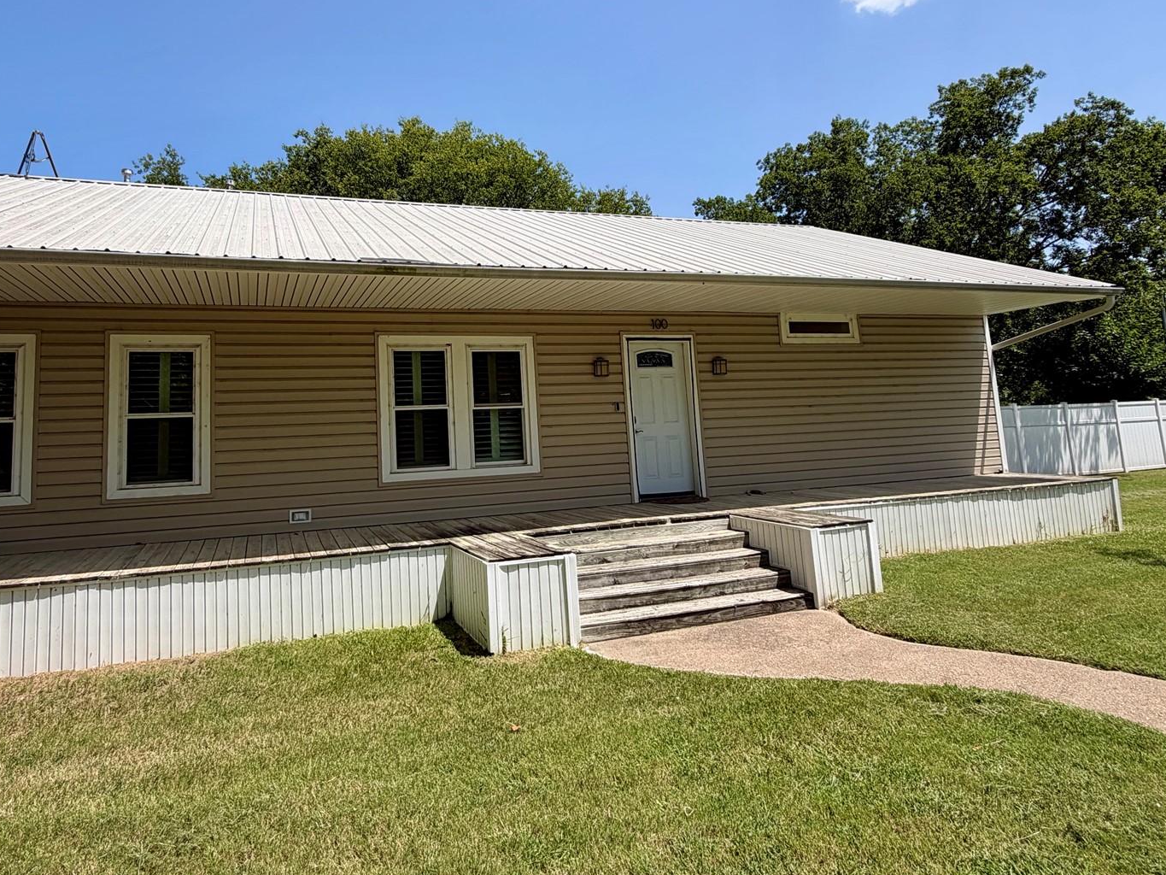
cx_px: 479
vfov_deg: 62.9
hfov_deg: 78.3
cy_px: 353
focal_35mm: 21
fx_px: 707
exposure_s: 1/770
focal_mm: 2.22
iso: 25
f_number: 2.2
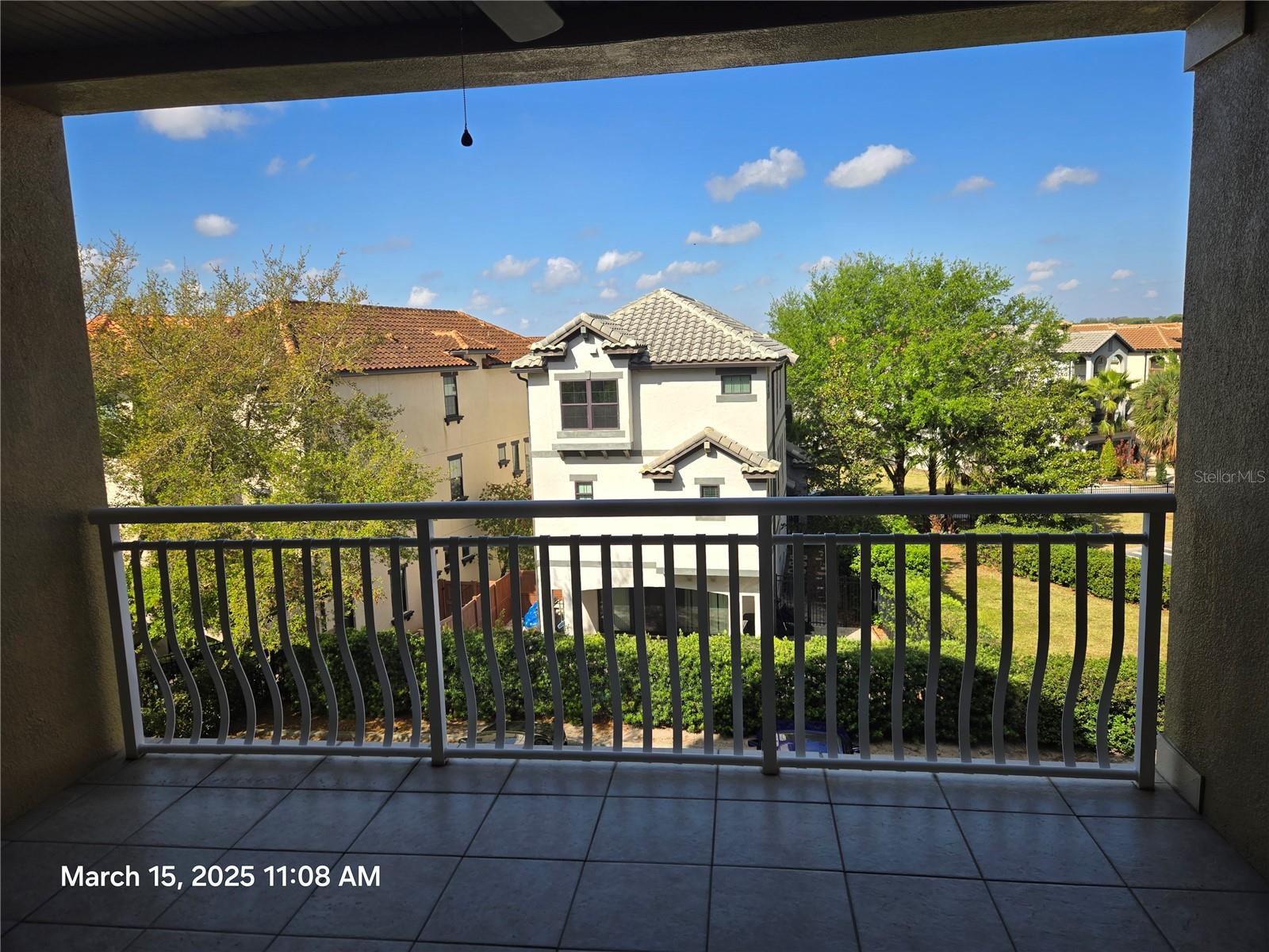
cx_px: 634
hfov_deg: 73.9
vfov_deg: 58.9
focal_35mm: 23
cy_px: 476
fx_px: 843
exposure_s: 1/1517
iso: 25
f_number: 1.8
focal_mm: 5.4
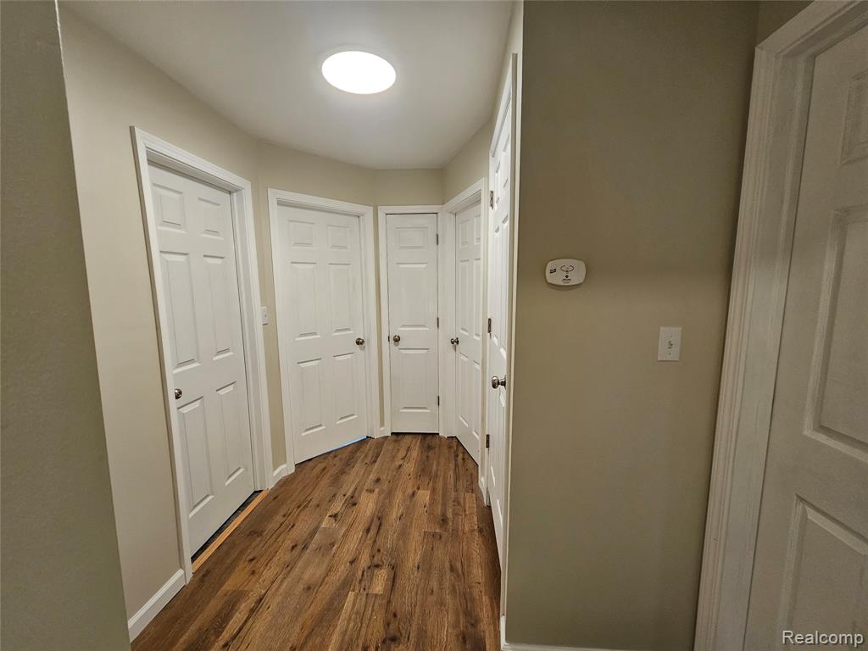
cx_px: 434
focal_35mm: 13
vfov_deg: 89.9
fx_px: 326
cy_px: 326
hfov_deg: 106.2
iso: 125
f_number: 2.2
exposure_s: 1/60
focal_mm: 2.2
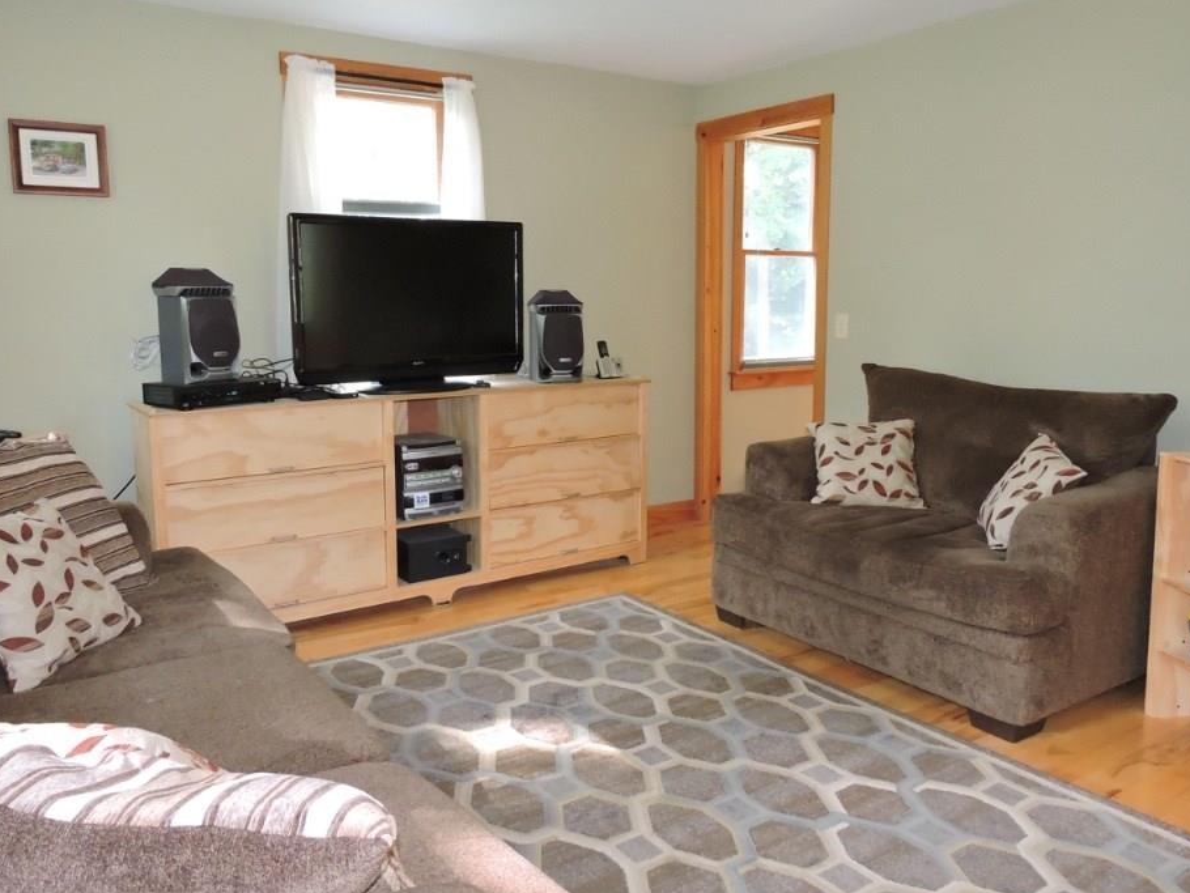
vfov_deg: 51.3
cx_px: 578
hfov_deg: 65.3
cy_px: 416
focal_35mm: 27
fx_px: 928
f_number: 3.3
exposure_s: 1/40
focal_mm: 4.3
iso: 800
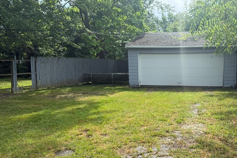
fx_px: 230
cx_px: 165
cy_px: 101
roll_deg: +0.1
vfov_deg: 37.6
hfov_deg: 52.9
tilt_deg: -8.3
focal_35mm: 35
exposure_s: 1/2370
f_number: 1.78
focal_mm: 6.76
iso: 100
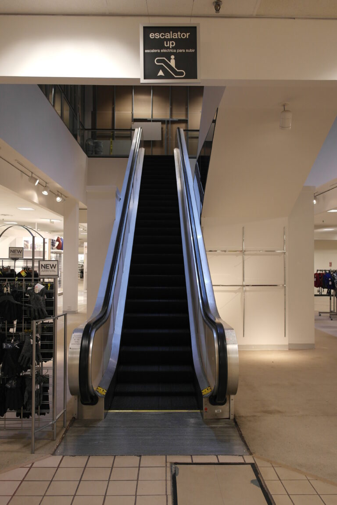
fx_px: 421
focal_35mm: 30
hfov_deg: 43.6
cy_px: 252
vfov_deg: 61.9
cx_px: 168
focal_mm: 20
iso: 400
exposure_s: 1/30
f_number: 3.5
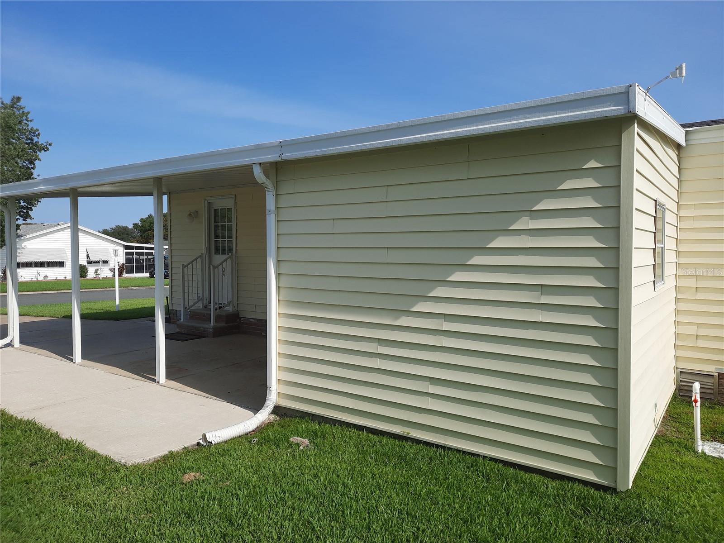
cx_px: 362
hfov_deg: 69.4
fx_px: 523
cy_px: 272
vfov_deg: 54.9
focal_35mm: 25
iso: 32
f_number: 2
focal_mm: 4.6
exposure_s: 1/1274
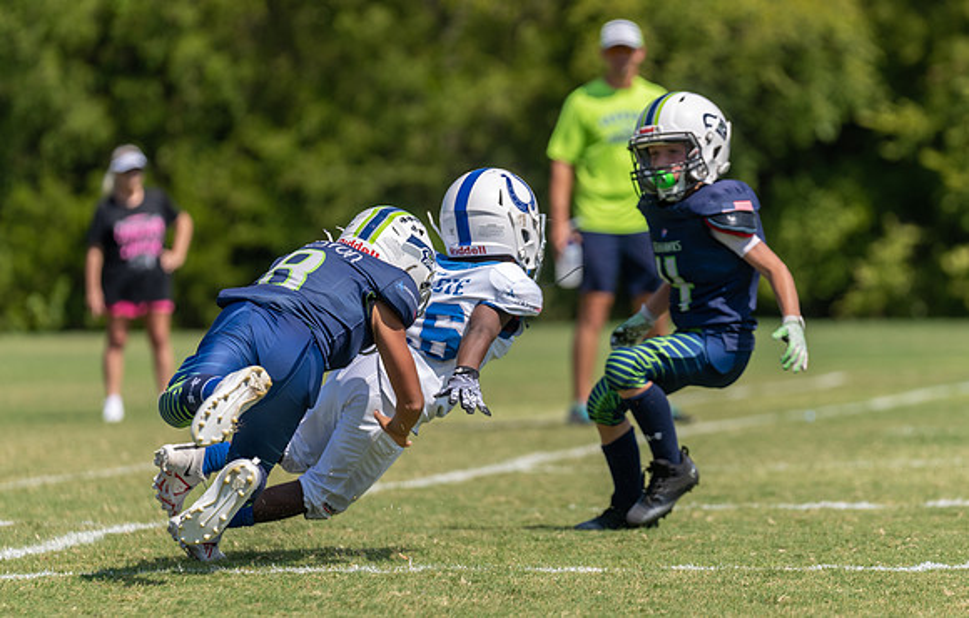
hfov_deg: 7.9
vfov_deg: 5.1
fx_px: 7002
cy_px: 293
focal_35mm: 264
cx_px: 493
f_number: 3.5
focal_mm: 200
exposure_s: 1/1600
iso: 100
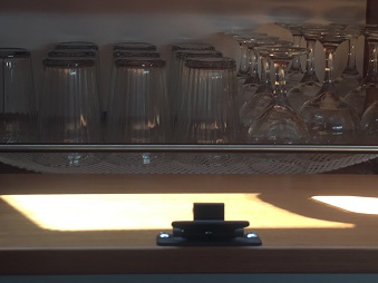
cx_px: 167
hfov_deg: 33.8
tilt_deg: -4.6
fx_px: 622
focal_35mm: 57
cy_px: 53
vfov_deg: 25.2
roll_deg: -0.3
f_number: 2.2
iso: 40
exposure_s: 1/100
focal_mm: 4.15
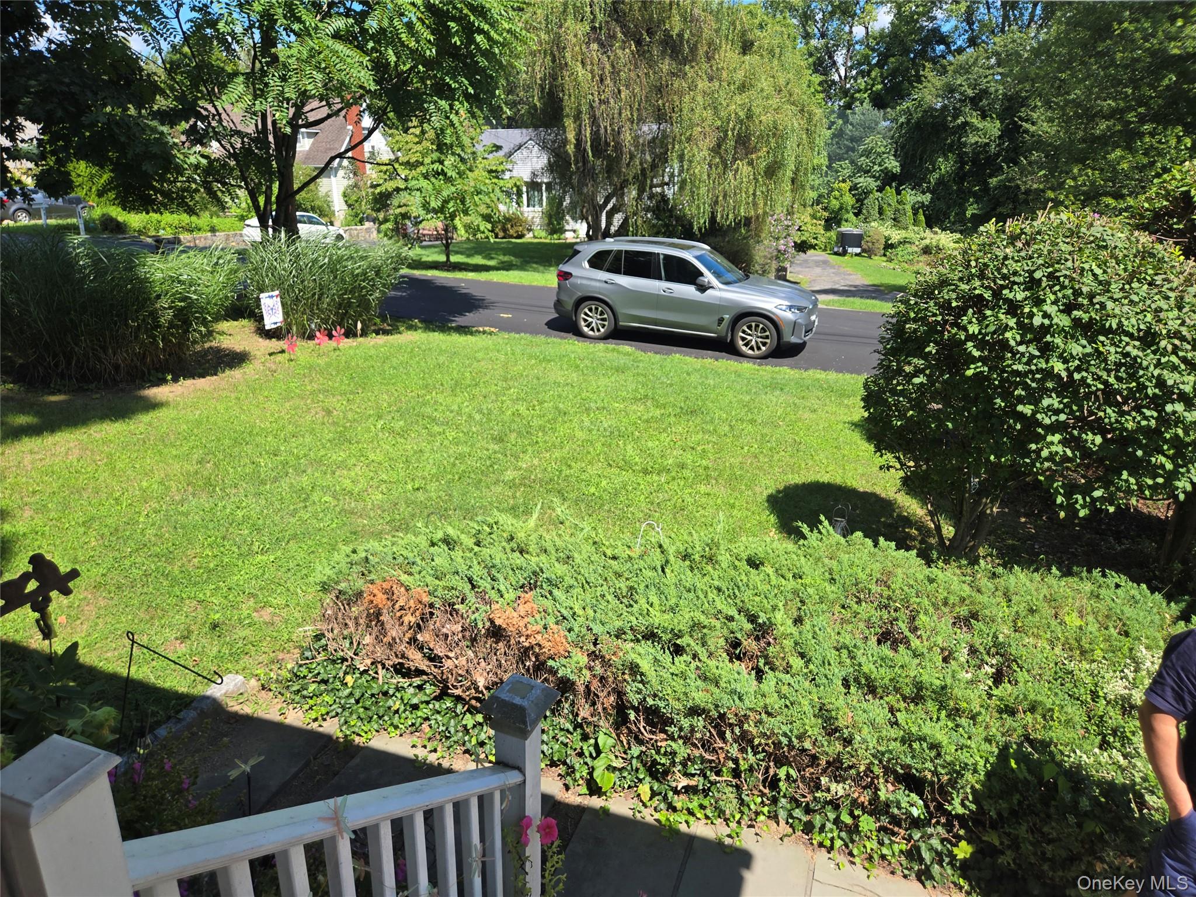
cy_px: 448
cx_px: 598
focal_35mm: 23
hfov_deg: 73.9
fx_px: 795
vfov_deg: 58.9
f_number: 1.8
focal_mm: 5.4
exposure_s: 1/1142
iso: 25
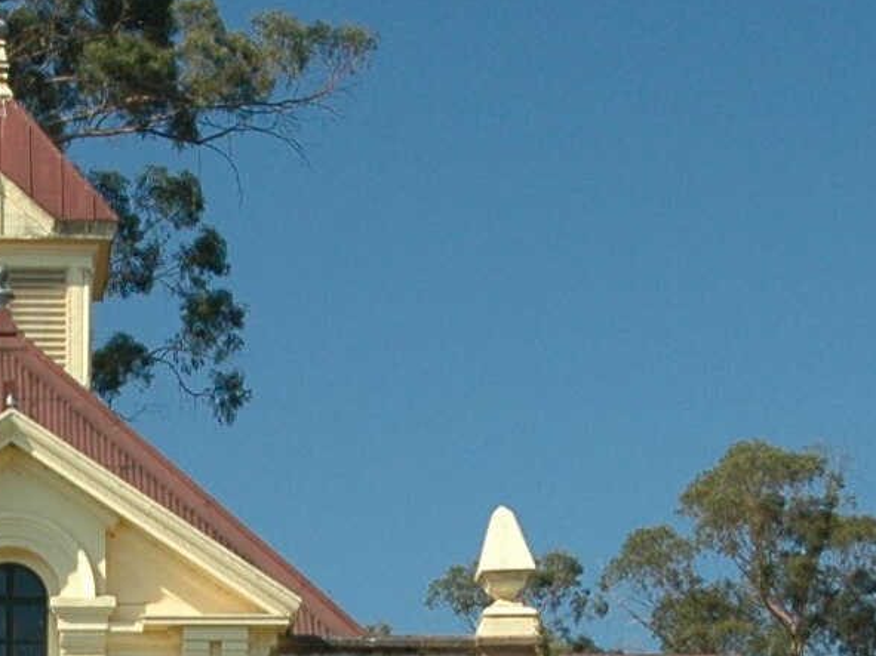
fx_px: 4714
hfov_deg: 10.5
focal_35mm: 186
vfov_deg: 7.8
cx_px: -13
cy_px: 1032
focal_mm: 27
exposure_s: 1/500
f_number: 3.8
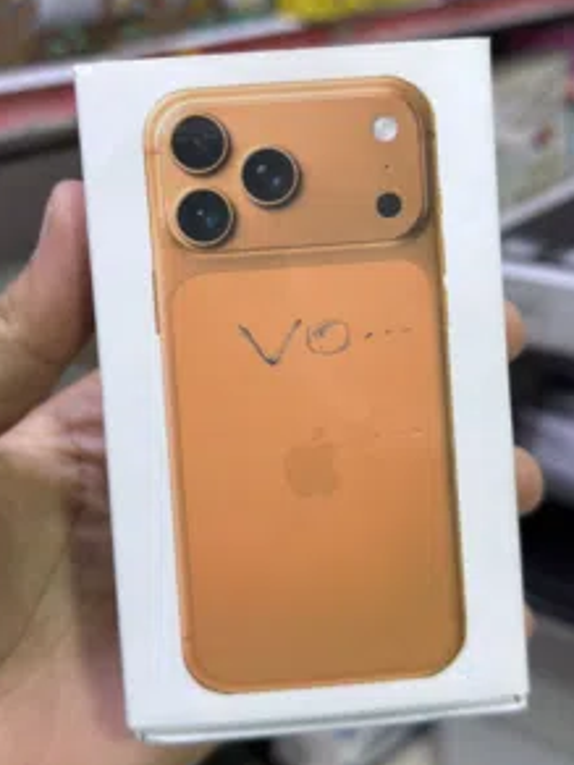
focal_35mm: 48
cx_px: 286
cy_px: 322
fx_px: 1061
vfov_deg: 39.6
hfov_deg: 30.3
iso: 125
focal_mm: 6.76
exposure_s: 1/60
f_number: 1.78
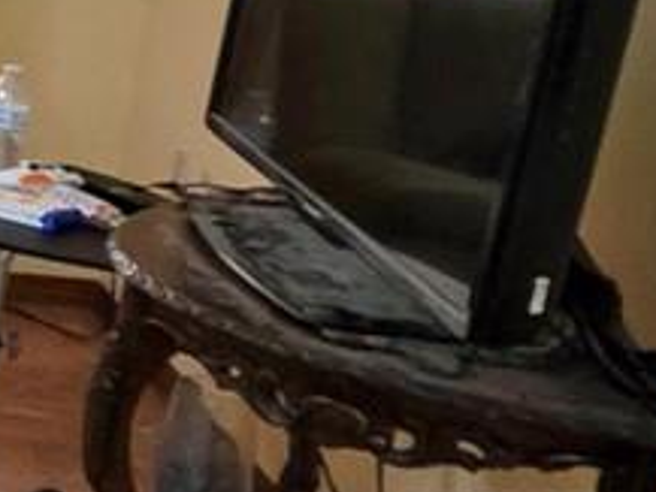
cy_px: 81
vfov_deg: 15.3
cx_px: -1094
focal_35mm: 96
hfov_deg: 12.9
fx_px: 1820
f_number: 1.9
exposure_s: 1/60.2
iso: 320
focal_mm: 2.2
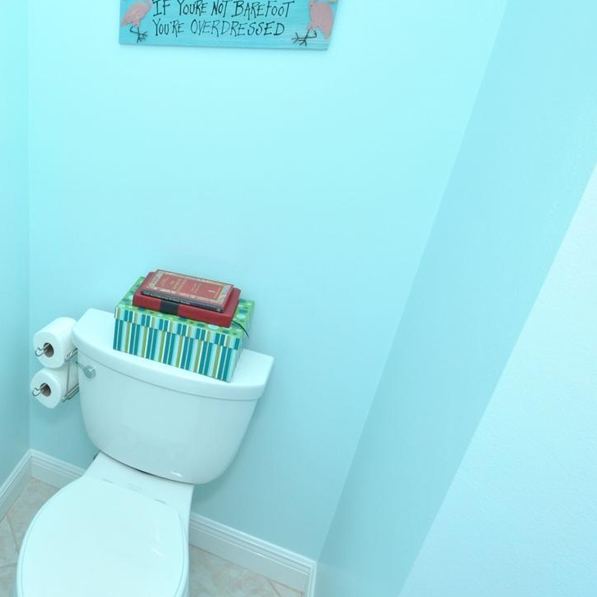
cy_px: 277
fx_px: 546
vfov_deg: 57.2
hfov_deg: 46.9
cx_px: -11
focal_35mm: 28
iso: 400
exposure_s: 1/200
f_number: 13
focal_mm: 10
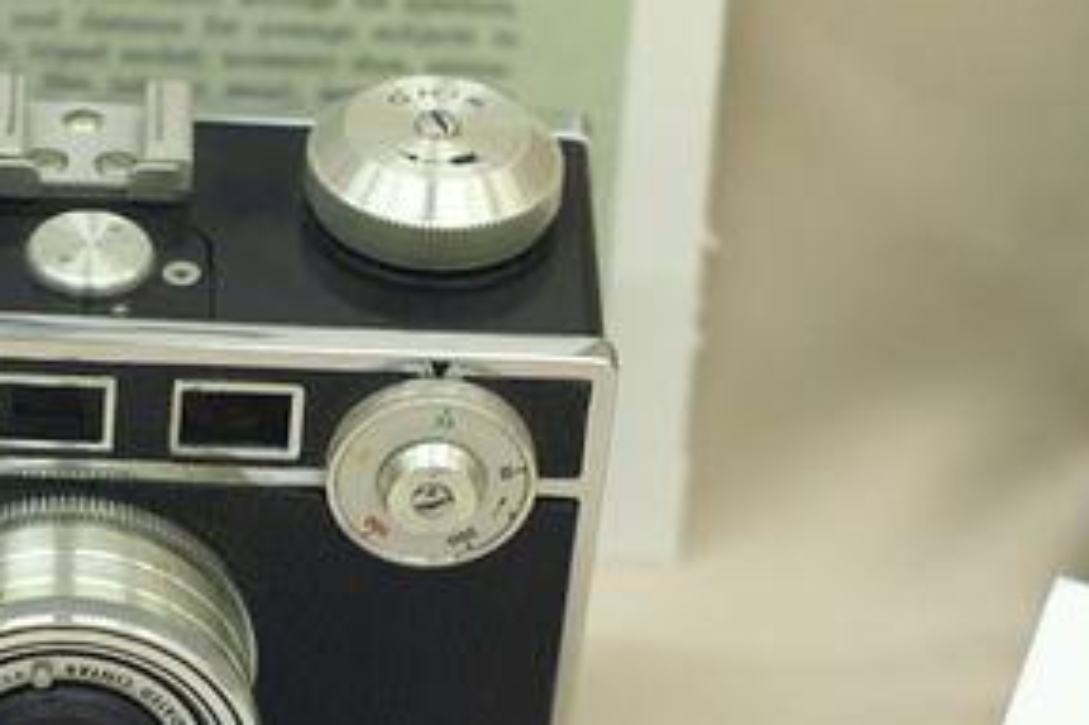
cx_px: 46
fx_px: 5049
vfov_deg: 8.2
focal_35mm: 167
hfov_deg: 12.2
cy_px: 672
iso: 400
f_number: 3.5
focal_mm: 50
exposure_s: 1/80
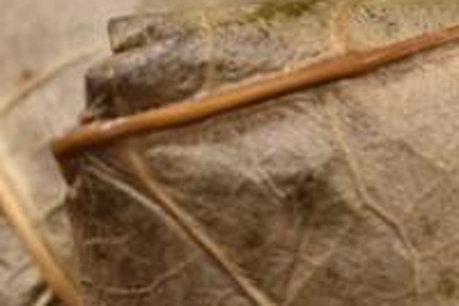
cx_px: 409
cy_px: 51
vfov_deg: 10.2
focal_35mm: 134
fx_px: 1703
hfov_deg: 15.2
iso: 1000
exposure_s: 1/40
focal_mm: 27
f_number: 4
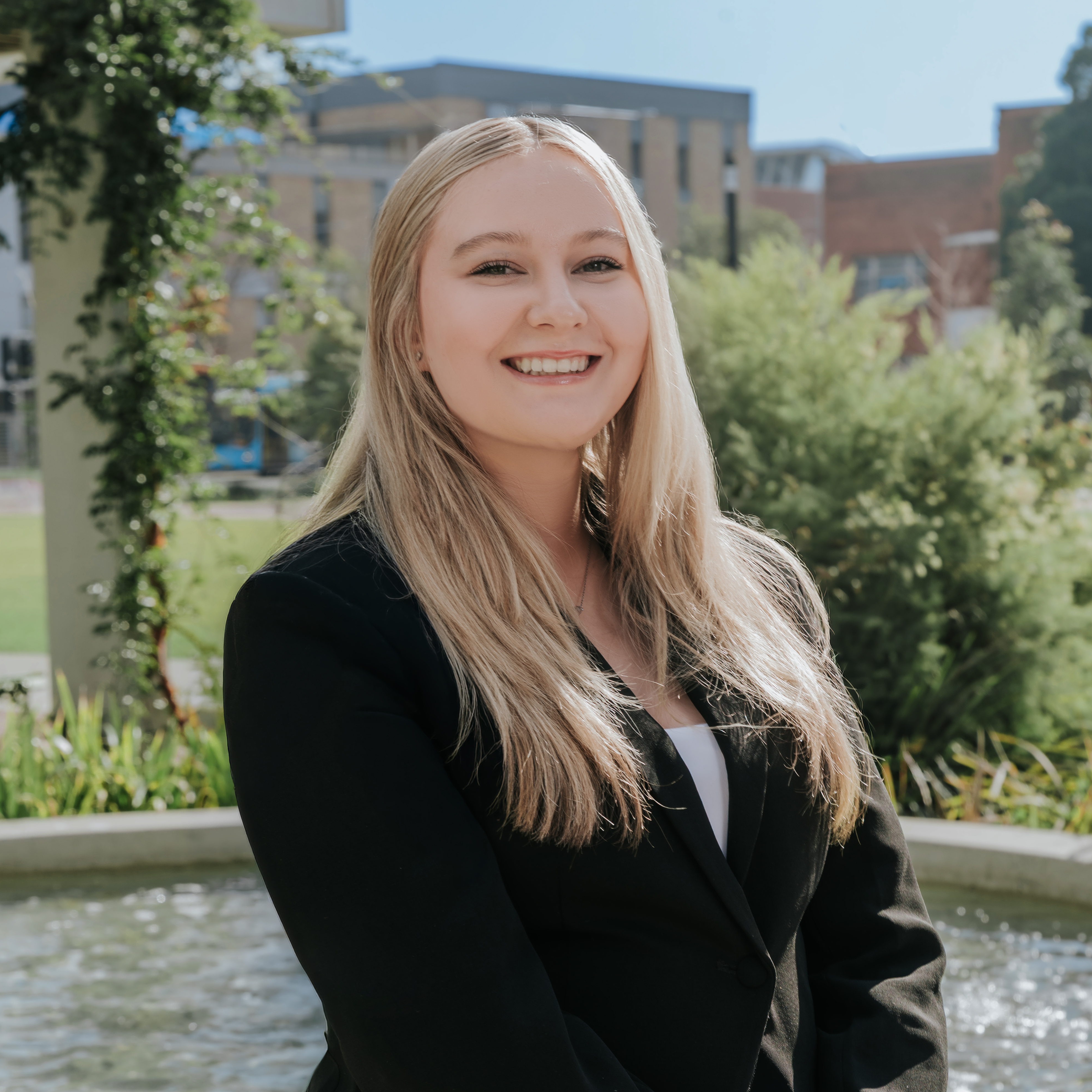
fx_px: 3212
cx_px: 549
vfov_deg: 19.2
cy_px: 769
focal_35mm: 90
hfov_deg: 19.3
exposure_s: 1/100
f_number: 8
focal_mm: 70
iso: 100
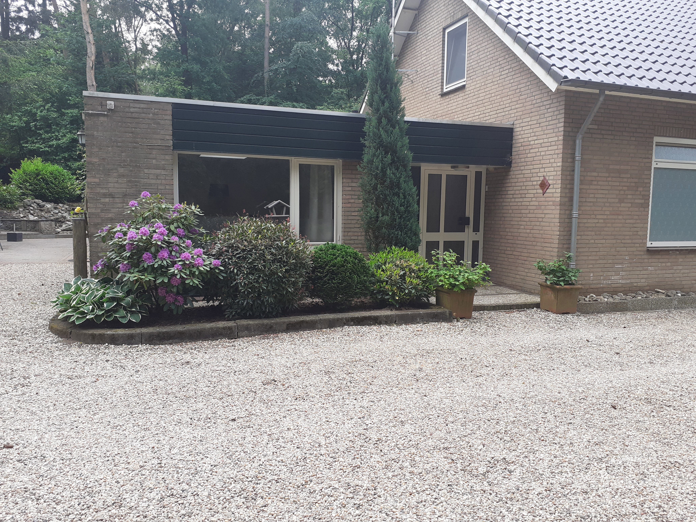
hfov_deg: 65.3
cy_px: 261
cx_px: 348
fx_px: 543
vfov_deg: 51.4
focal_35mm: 27
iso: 40
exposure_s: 1/393
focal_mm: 3.6
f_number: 1.9
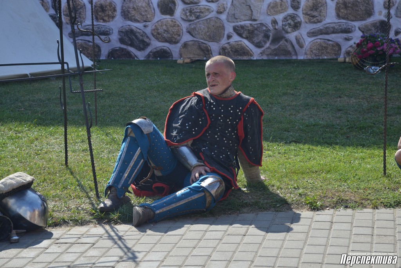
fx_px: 1337
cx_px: 200
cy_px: 134
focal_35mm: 120
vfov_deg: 11.4
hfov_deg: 17.1
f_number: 9
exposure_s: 1/320
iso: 250
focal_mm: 120
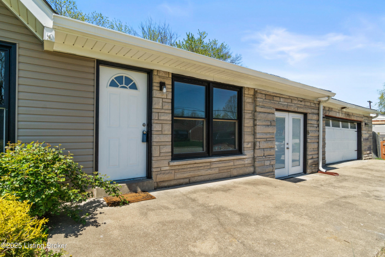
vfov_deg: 63.2
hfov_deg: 85.4
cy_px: 128
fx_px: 209
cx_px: 192
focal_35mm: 20
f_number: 9
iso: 400
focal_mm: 13
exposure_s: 1/800
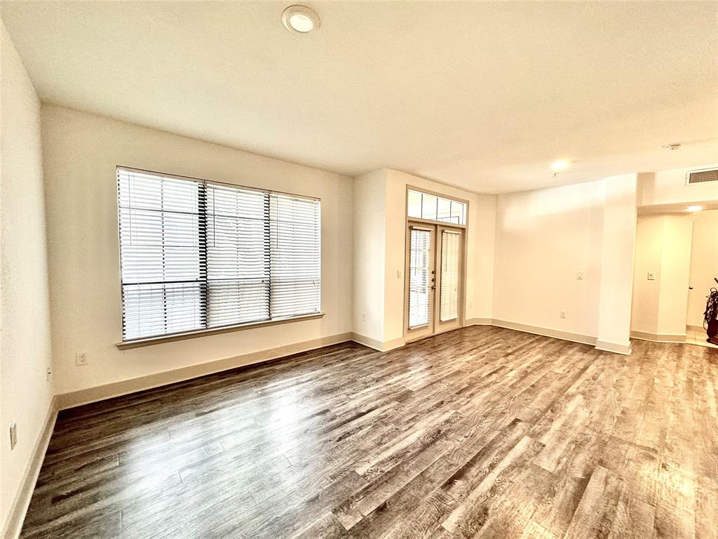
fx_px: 290
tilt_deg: -4.4
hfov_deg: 102.1
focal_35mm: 14
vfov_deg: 85.7
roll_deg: -1.0
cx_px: 359
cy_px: 270
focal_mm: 2.22
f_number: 2.2
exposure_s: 1/60
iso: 200
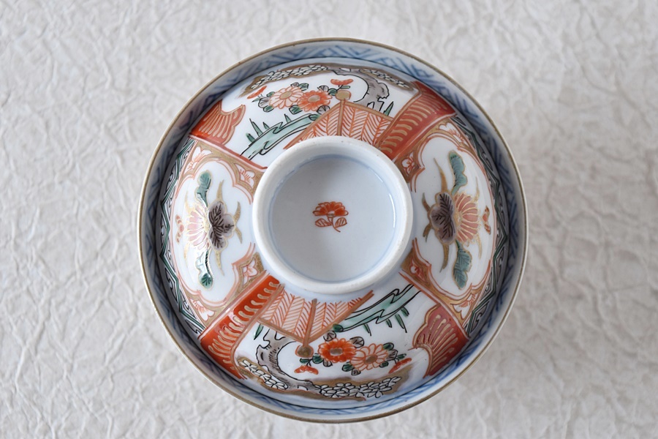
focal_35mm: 82
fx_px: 1508
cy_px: 220
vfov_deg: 16.6
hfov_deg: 24.6
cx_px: 329
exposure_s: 1/8
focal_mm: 55
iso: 400
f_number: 5.6
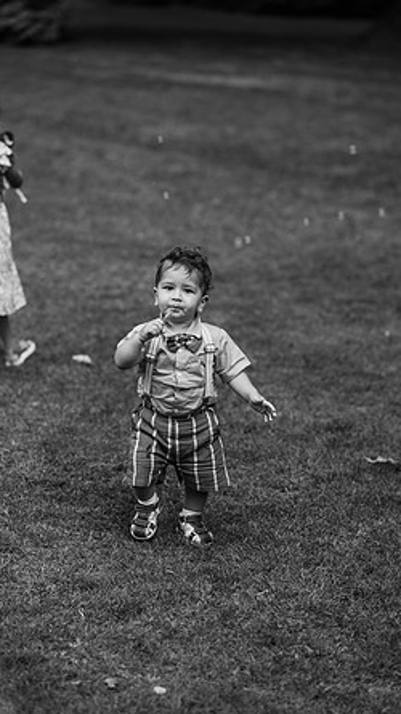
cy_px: 355
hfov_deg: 13.4
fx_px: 1703
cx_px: 195
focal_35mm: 90
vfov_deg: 23.7
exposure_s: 1/1250
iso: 100
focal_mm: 85
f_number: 2.2
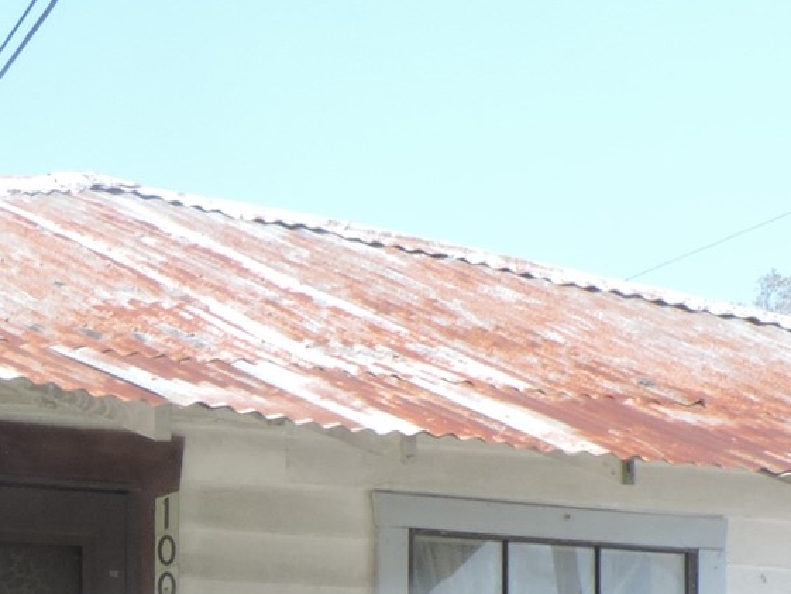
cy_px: 885
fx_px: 3337
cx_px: -148
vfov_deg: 9.9
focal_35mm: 146
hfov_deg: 13.2
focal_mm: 7.1
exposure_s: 1/60
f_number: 8.3
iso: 100
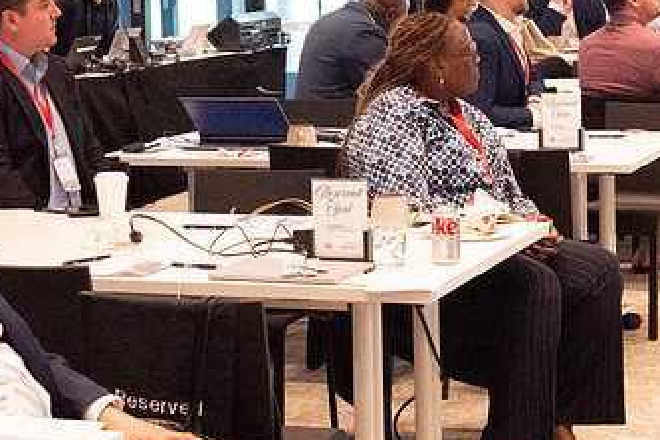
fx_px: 2108
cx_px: 371
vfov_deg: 11.9
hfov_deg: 17.8
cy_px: 118
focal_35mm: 115
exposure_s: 1/100
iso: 12800
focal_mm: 44
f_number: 8
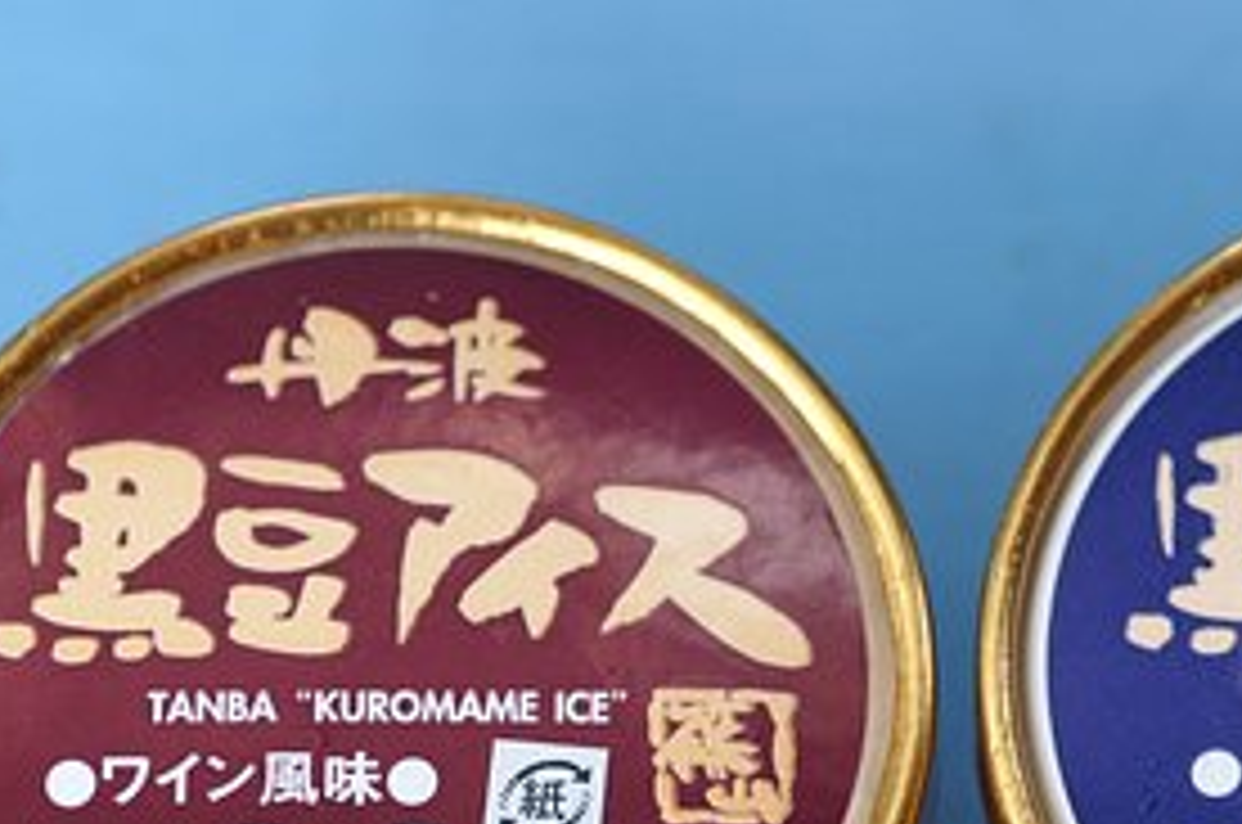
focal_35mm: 278
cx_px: 954
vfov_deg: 4.9
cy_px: 581
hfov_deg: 7.4
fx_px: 9574
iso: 400
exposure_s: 1/250
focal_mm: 100
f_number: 3.5
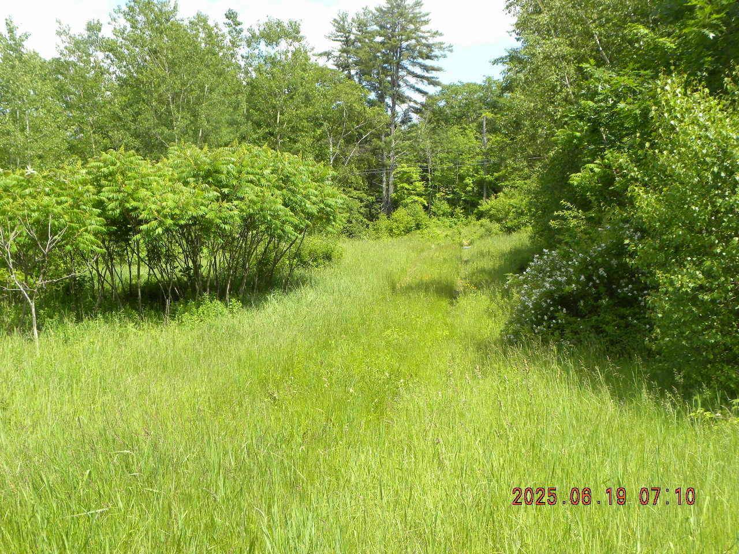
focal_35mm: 46
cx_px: 370
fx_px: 982
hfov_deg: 41.2
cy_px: 277
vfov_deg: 31.5
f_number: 4.5
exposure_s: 1/176
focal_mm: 8.2
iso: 64
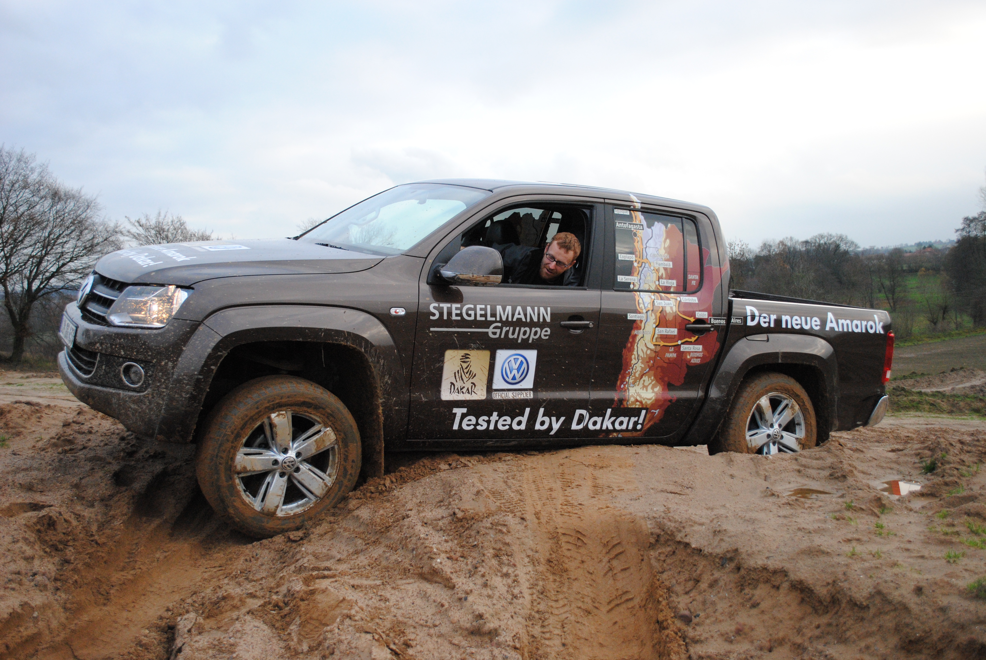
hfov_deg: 53.1
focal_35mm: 36
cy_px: 330
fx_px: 987
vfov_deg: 37.0
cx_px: 493
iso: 800
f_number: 4
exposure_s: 1/500
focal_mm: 24
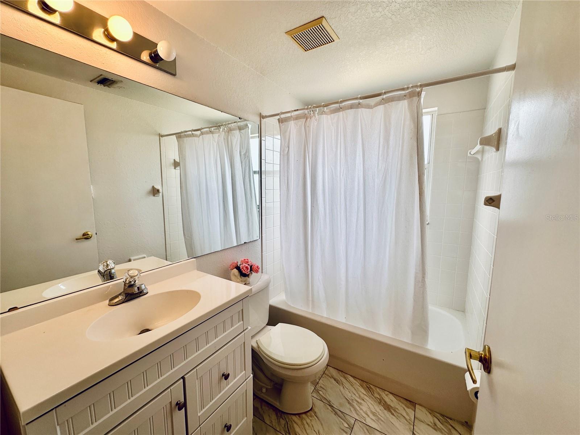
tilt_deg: -6.7
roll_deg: -0.6
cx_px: 290
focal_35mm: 14
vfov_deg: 85.7
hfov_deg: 102.1
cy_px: 218
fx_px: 235
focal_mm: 2.22
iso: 40
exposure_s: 1/120
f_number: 2.2
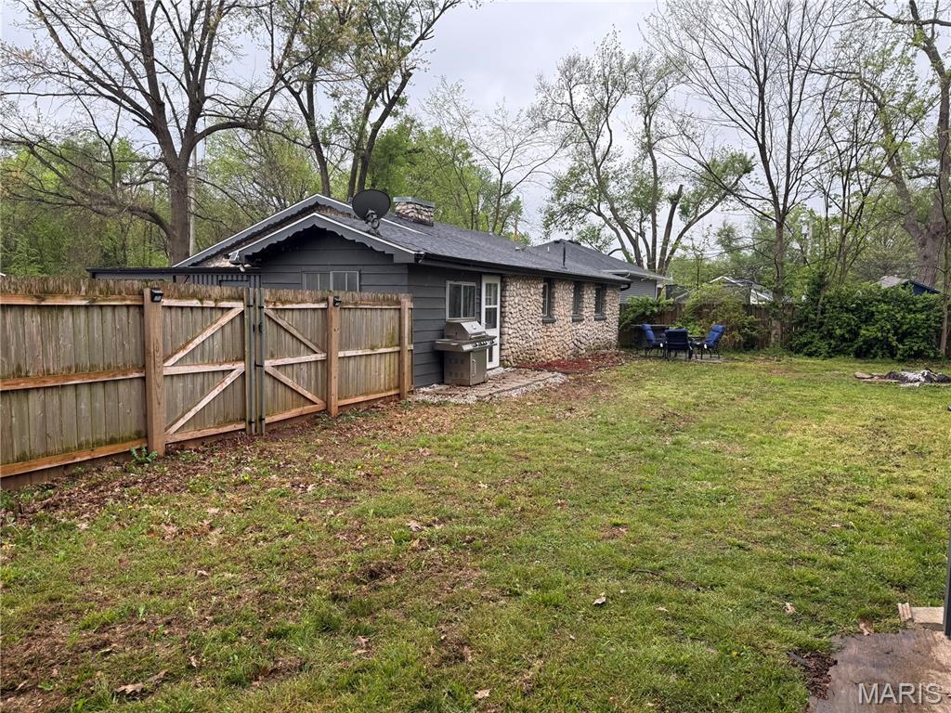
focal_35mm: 24
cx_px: 476
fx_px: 659
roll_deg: -0.8
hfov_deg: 71.6
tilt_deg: -3.9
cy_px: 356
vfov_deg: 56.8
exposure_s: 1/448
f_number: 1.78
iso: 80
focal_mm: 6.76
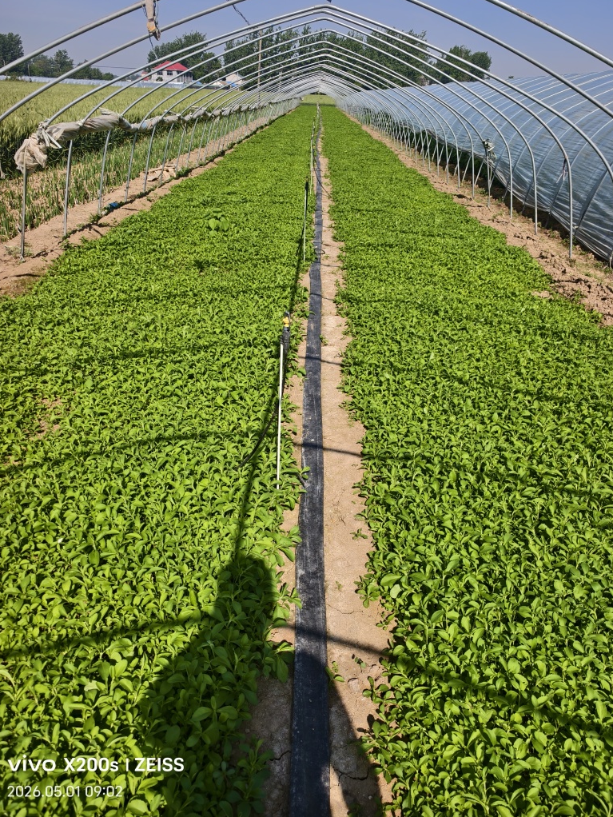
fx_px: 566
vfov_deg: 71.6
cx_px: 309
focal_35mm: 24
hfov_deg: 56.8
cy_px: 393
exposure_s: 1/2326
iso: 72
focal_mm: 5.6
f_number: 1.57
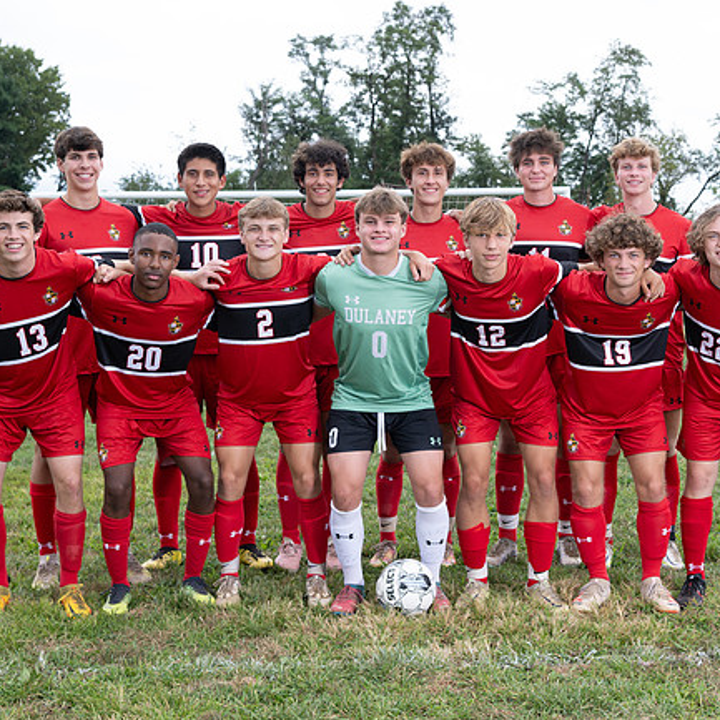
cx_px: 454
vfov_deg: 26.9
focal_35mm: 64
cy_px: 312
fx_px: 1506
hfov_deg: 26.8
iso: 160
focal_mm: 40
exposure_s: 1/125
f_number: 5.6
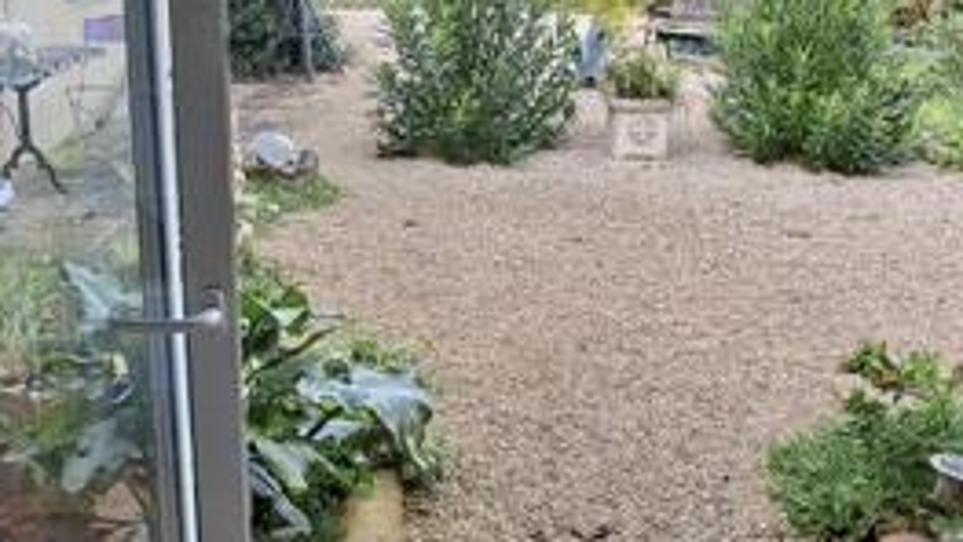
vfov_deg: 27.7
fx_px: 1098
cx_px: 436
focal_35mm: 43
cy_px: 267
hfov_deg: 47.3
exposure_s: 1/129
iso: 40
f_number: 2.2
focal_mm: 1.74
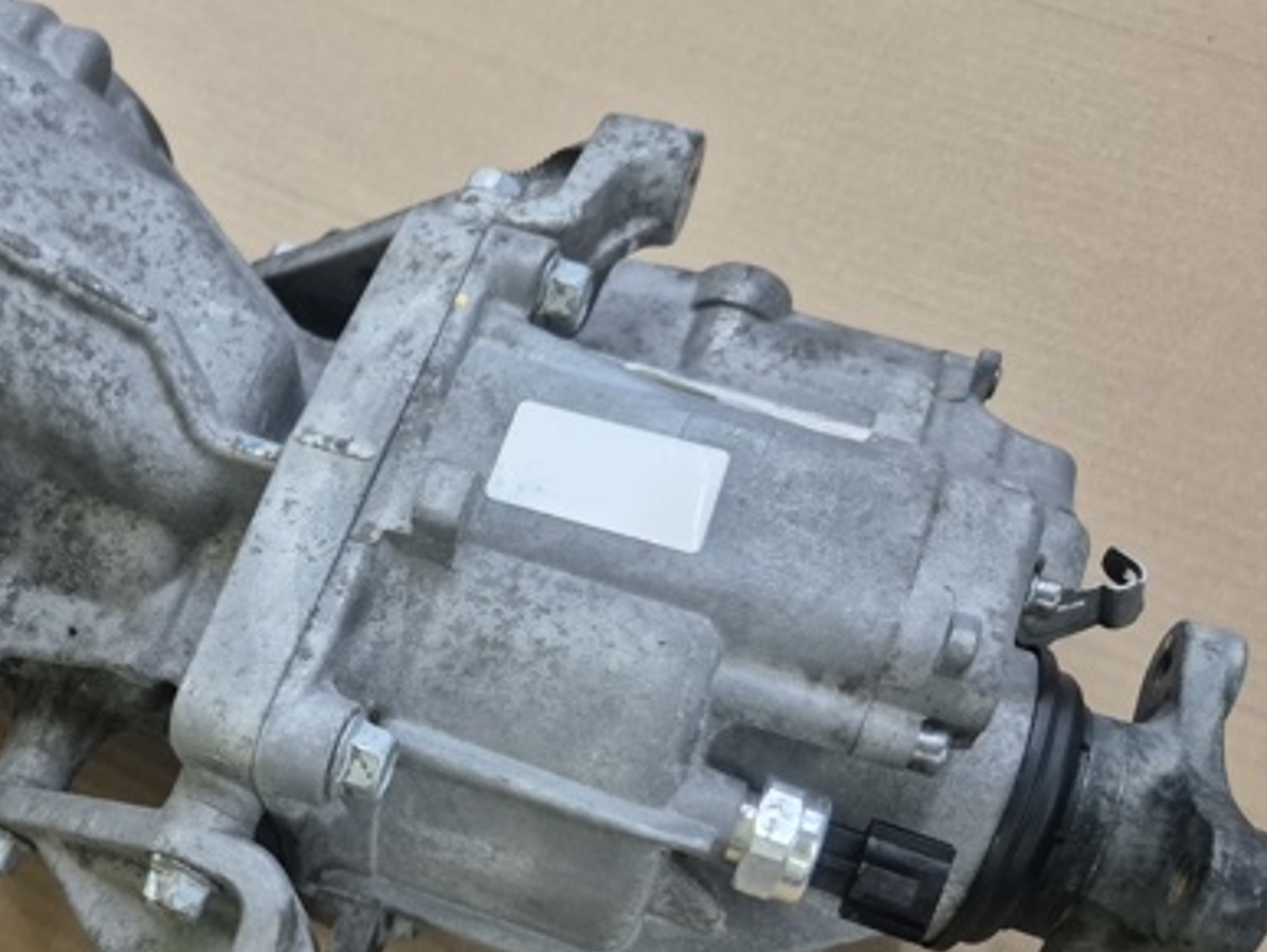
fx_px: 1392
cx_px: 232
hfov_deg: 46.1
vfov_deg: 37.2
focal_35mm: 38
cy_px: 664
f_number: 1.8
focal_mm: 5.4
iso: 1250
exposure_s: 1/100
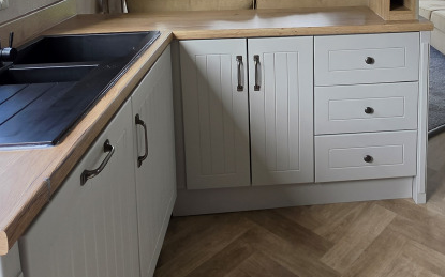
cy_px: -15
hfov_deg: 55.7
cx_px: 291
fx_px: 412
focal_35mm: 34
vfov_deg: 33.3
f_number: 1.9
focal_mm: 2.2
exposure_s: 1/100
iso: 16
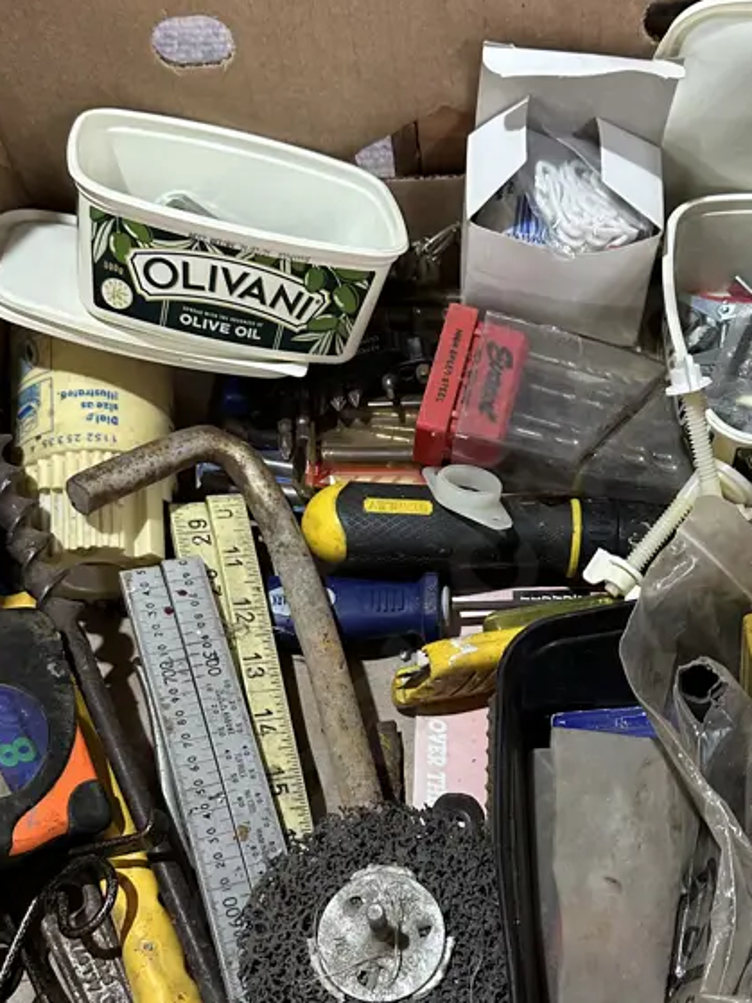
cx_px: 463
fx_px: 1275
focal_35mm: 44
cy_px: 605
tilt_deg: -60.2
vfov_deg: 42.7
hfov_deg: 32.7
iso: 320
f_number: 1.78
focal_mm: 6.86
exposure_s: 1/50
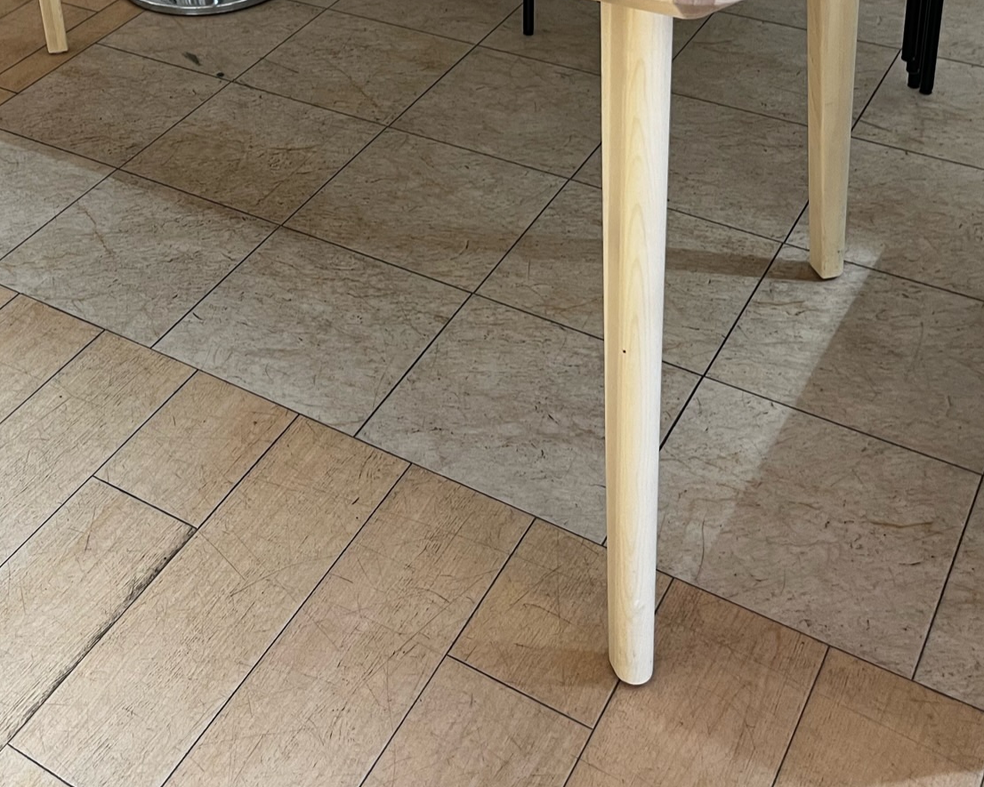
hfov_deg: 38.5
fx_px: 1369
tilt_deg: -33.8
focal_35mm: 47
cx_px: 242
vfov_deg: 31.1
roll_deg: +2.8
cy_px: 134
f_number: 1.6
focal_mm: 5.1
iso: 100
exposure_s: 1/50
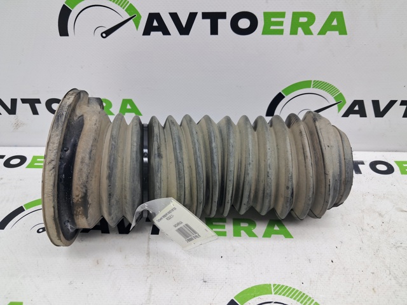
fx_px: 317
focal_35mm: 27
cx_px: 204
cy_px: 152
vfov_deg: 51.3
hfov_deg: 65.4
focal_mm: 4
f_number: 1.8
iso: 50
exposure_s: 1/50
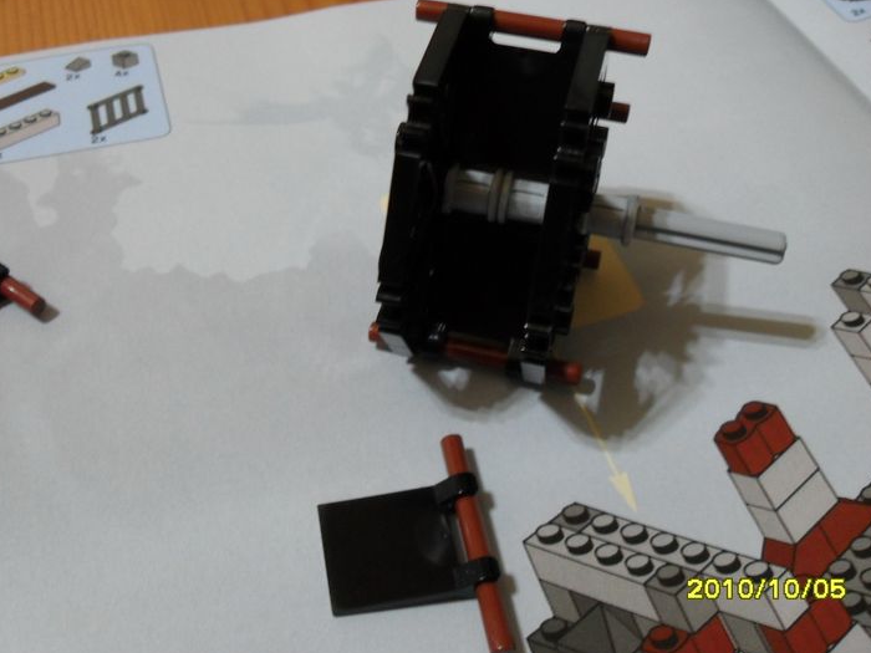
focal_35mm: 40
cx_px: 388
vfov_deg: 35.9
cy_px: 287
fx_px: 1006
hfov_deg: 46.7
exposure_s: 1/15
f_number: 2.8
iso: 200
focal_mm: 6.2
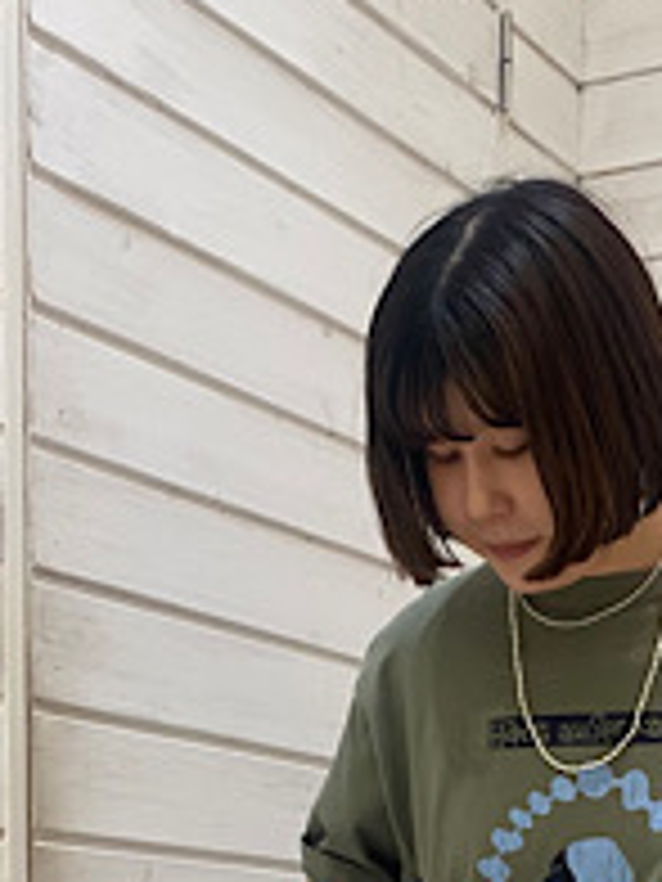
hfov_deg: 19.7
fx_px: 1861
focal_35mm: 73
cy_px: 1215
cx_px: 621
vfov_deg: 23.0
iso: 64
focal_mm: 4.25
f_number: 1.8
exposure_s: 1/50
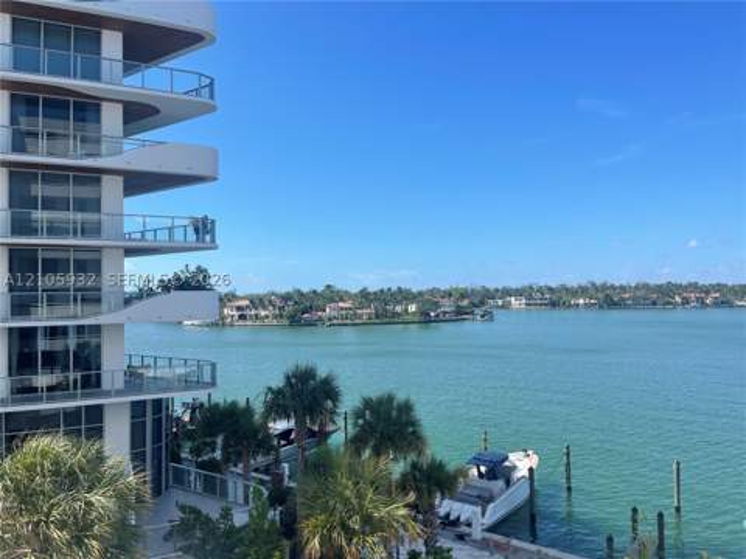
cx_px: 373
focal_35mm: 25
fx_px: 539
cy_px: 280
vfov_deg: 54.9
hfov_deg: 69.4
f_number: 1.6
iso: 32
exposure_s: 1/3922
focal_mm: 5.1
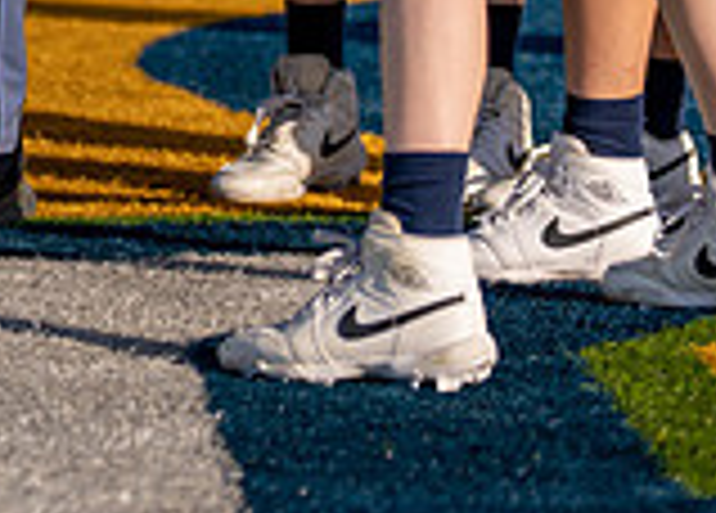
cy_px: -338
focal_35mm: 324
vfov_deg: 4.4
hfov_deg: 6.2
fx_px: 6597
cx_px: -27
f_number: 2.8
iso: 100
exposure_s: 1/2500
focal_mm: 85
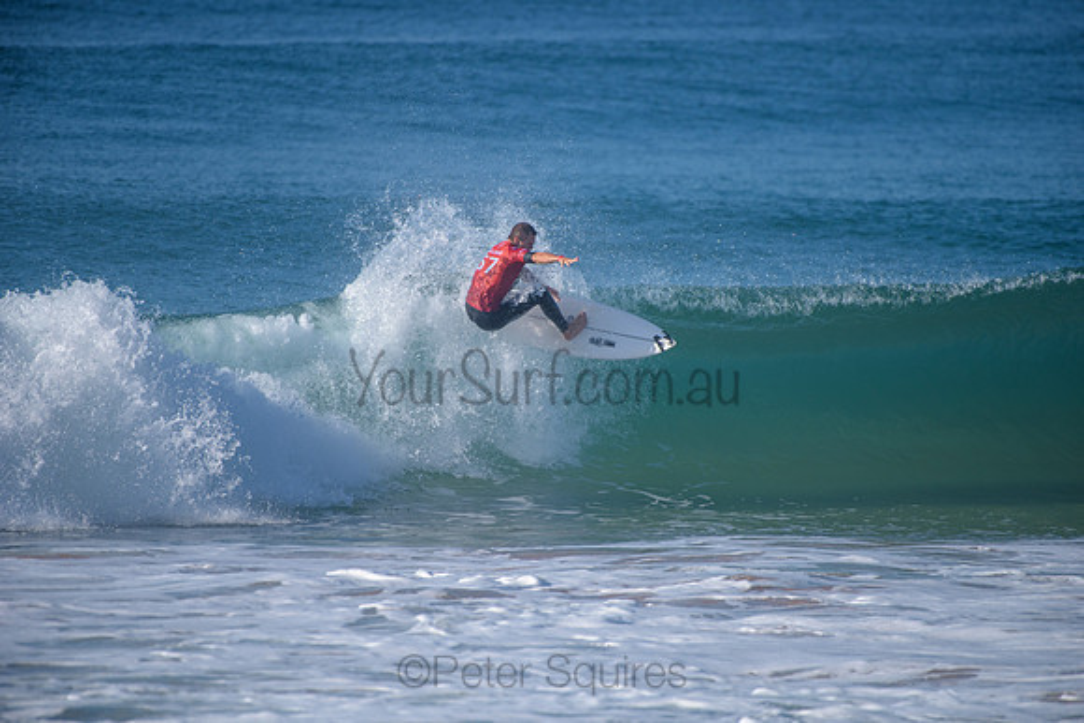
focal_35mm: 500
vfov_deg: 2.8
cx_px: 542
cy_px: 362
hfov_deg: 4.1
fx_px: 15058
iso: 200
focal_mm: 500
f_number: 5.6
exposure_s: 1/2000
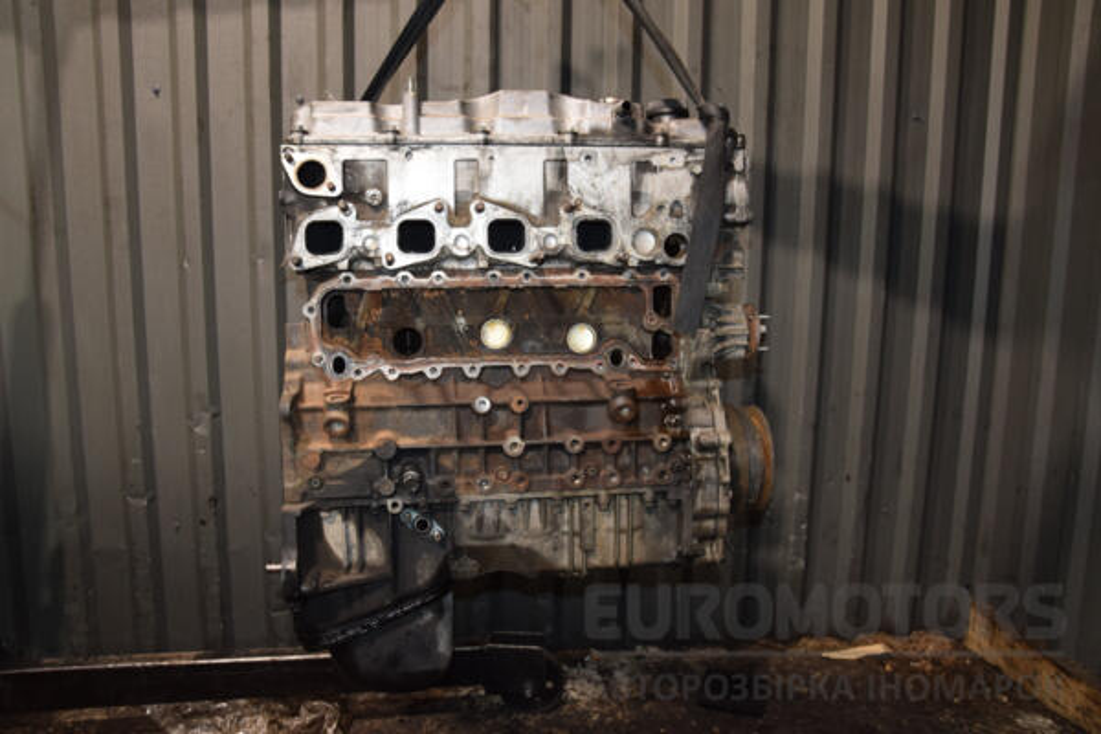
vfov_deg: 47.9
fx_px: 826
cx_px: 550
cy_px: 367
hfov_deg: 67.4
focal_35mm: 27
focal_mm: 18
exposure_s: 1/60
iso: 800
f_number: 5
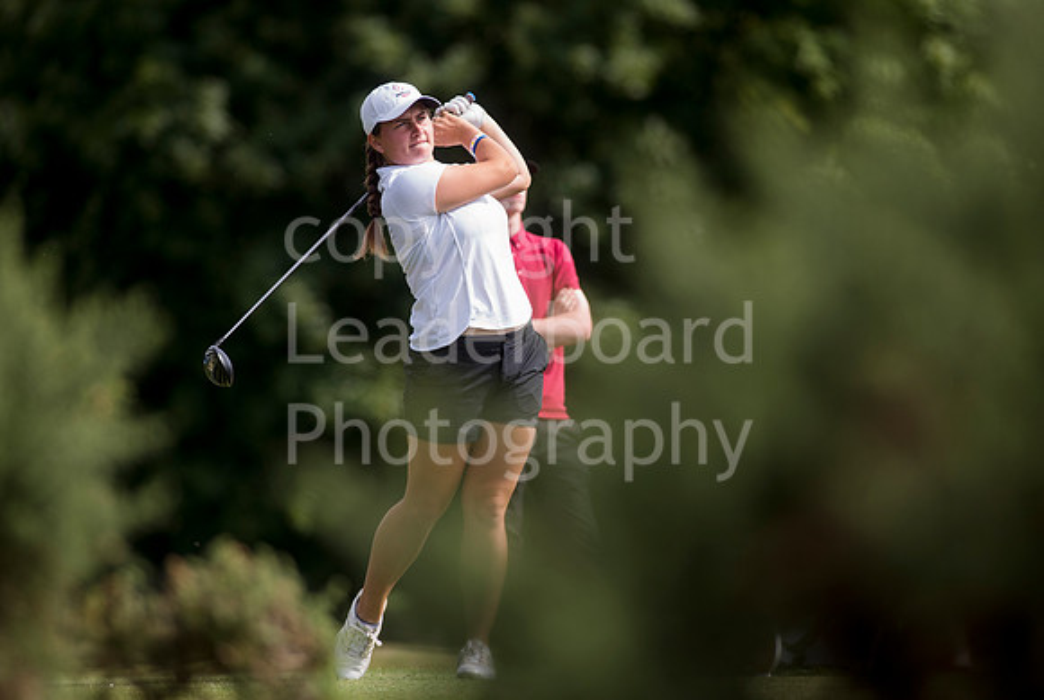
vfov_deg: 4.6
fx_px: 8716
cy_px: 350
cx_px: 522
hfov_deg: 6.9
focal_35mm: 300
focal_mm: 300
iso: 500
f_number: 5
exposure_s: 1/2500
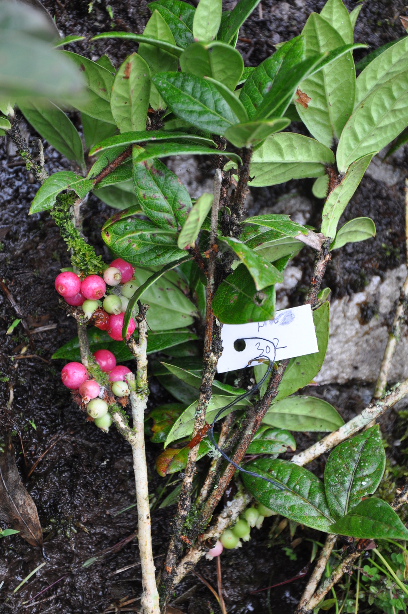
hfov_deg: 13.0
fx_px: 1790
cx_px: 204
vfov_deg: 19.5
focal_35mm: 105
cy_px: 307
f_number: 5.3
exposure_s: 1/80
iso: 400
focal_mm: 70
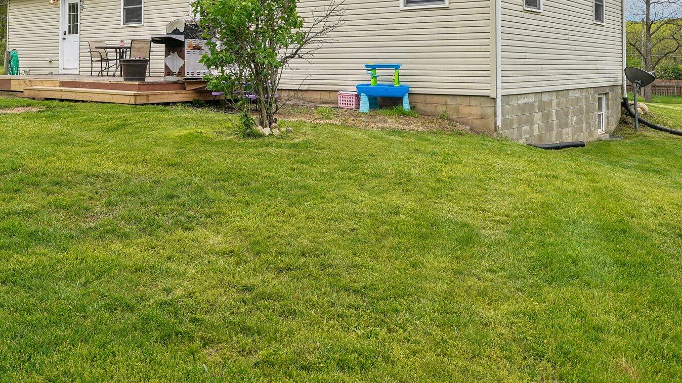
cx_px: 305
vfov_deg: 32.3
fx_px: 633
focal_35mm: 35
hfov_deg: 56.5
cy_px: 52
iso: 100
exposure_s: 1/200
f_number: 8
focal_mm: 22
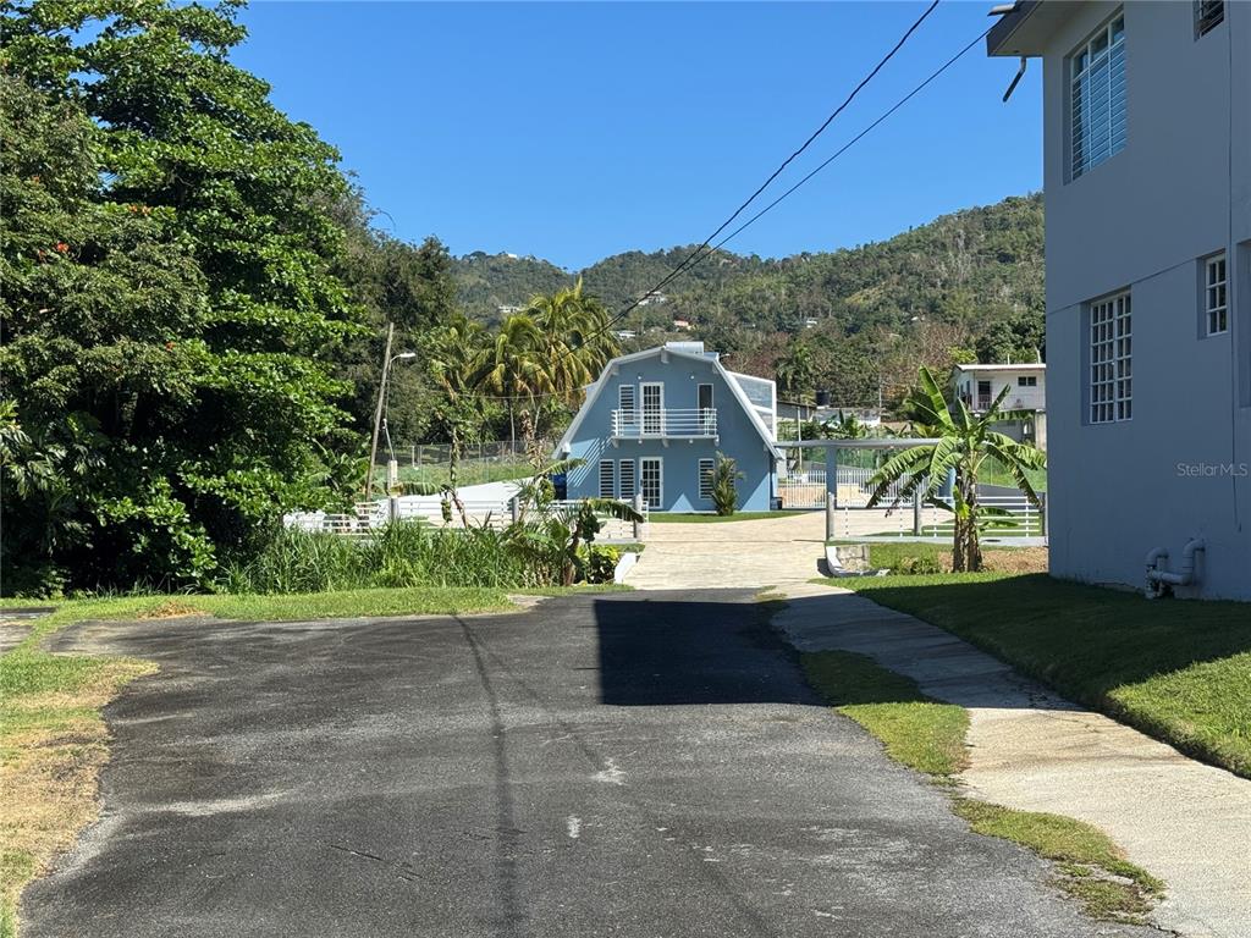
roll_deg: +0.1
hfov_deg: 39.7
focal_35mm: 48
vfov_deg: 30.3
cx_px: 626
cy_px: 469
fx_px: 1735
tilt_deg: +0.5
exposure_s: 1/2959
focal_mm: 6.76
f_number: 1.78
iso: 64
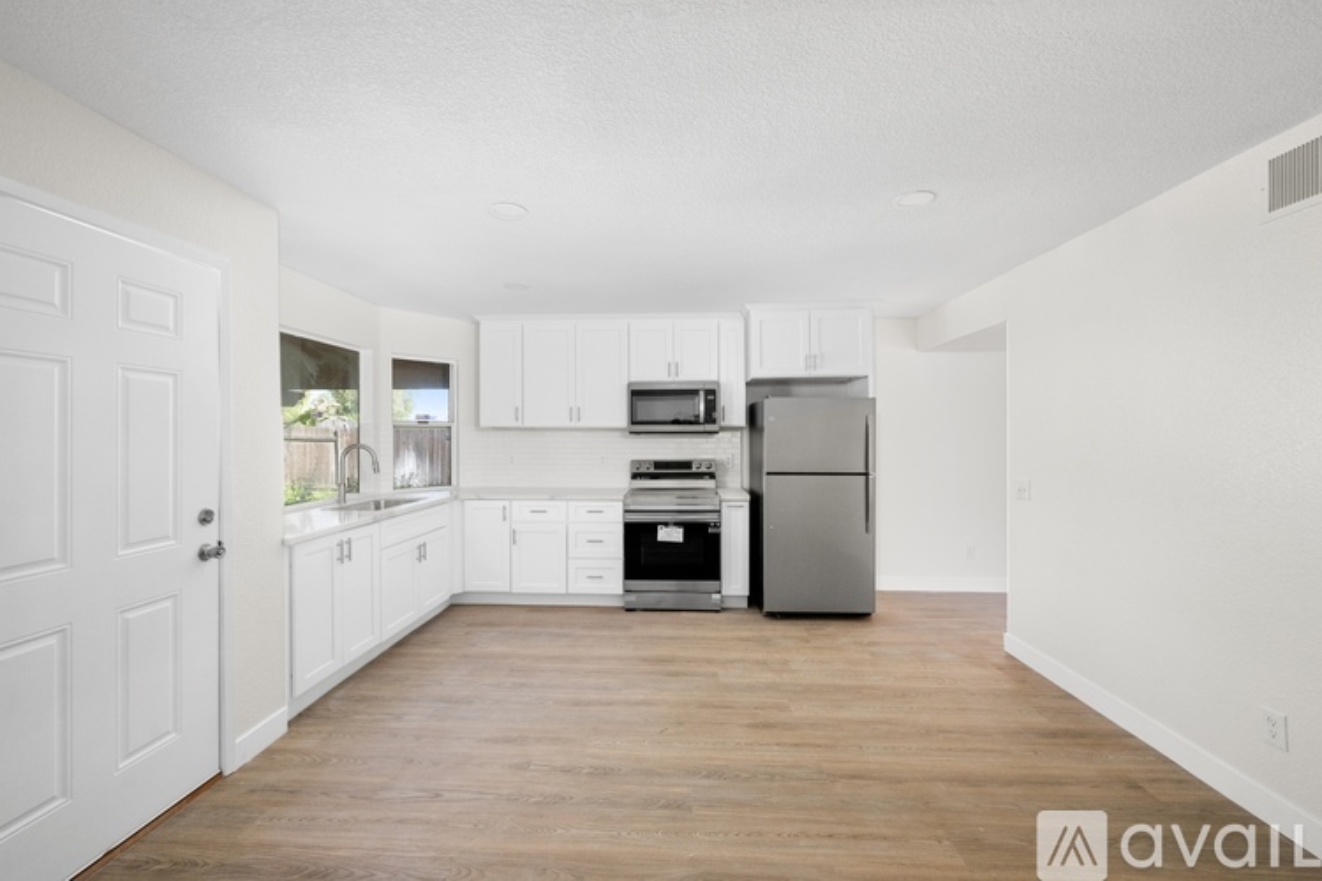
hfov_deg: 102.3
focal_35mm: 14
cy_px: 440
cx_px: 661
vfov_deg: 79.2
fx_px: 532
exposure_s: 1/8
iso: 400
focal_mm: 14.5
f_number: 8
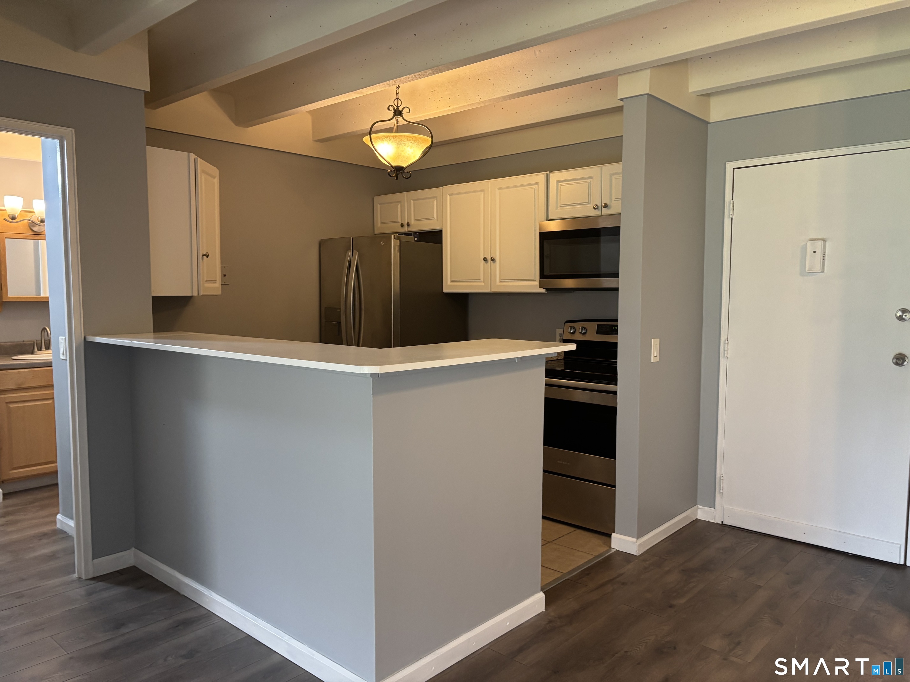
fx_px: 683
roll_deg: -1.8
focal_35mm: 26
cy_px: 341
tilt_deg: -4.9
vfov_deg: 53.1
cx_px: 455
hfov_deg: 67.3
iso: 200
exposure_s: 1/60
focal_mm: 5.96
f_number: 1.6
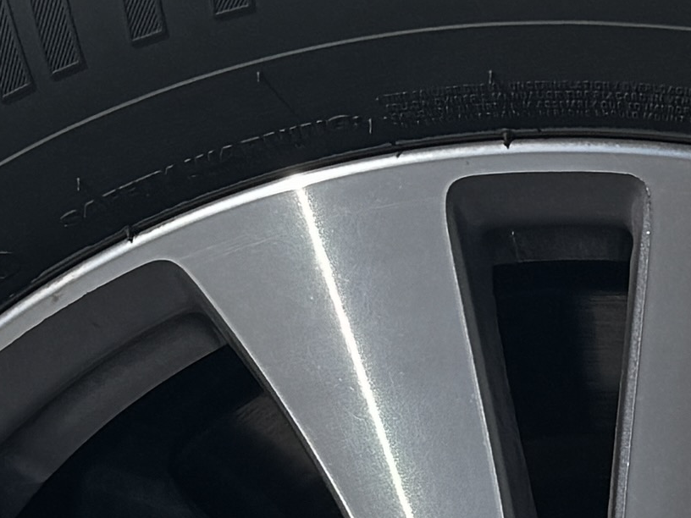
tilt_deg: -29.1
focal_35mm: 168
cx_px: 609
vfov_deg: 8.7
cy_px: 688
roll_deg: -1.9
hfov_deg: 11.7
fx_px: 3354
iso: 80
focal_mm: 6.76
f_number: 1.78
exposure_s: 1/7092
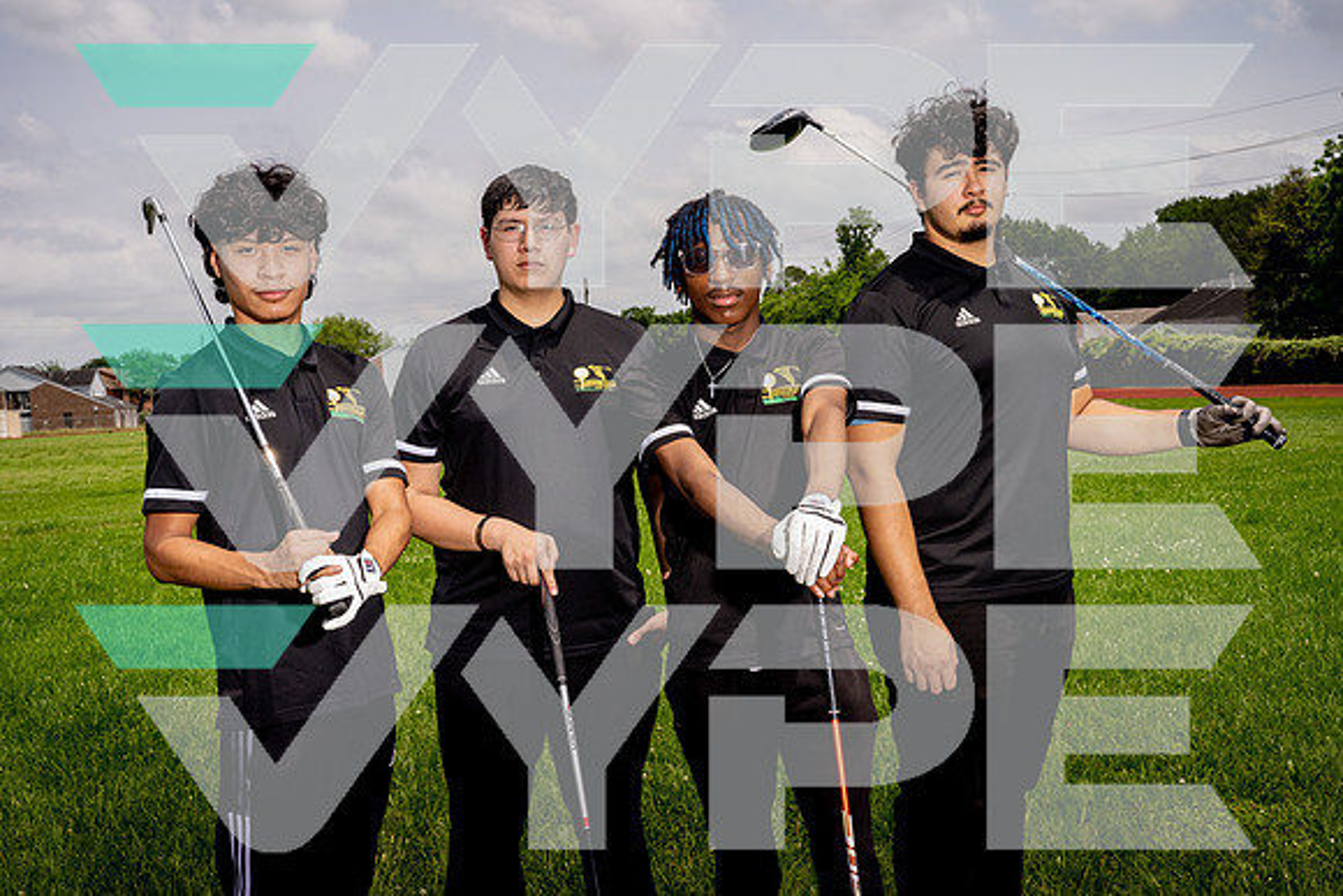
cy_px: 448
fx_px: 1567
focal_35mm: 42
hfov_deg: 46.4
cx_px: 672
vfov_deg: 31.9
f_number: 10
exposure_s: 1/250
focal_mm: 42
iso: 100
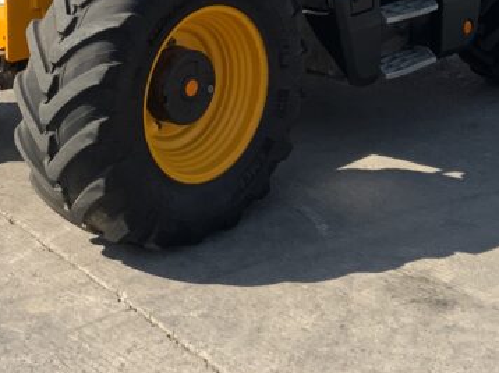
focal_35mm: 83
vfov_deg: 16.7
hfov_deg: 23.6
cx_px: 280
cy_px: -127
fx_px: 1196
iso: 16
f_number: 1.8
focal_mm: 3
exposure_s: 1/1412
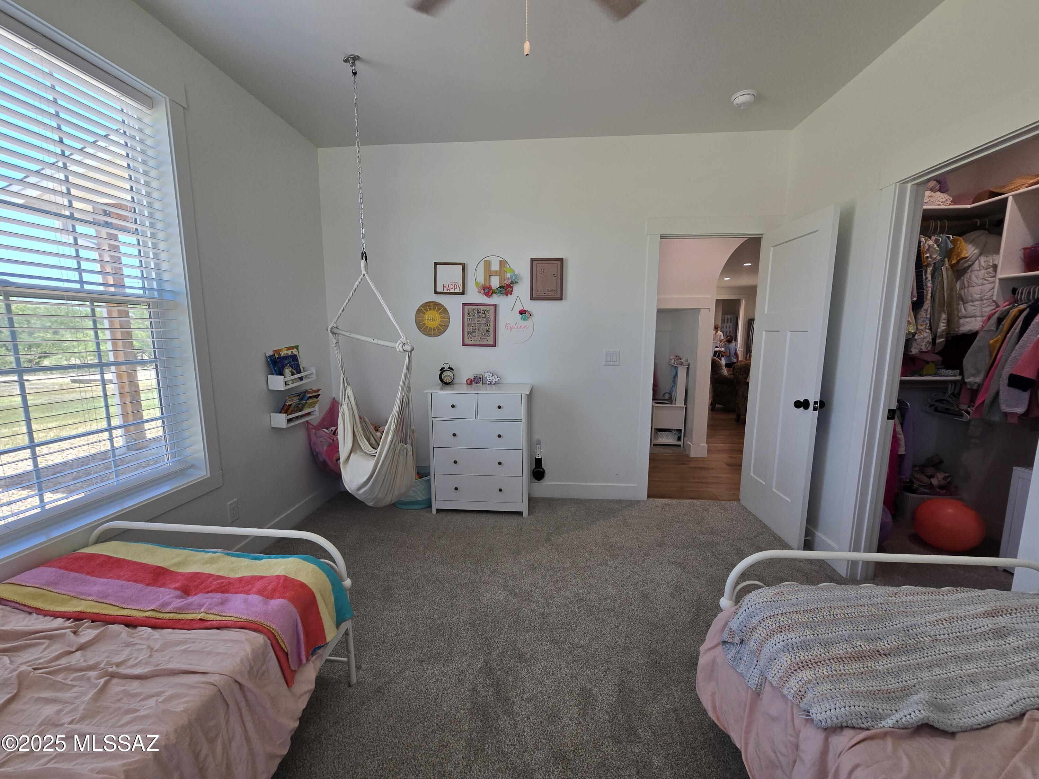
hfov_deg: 106.2
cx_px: 520
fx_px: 390
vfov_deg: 89.9
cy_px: 390
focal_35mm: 13
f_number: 2.2
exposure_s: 1/120
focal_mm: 2.2
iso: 50
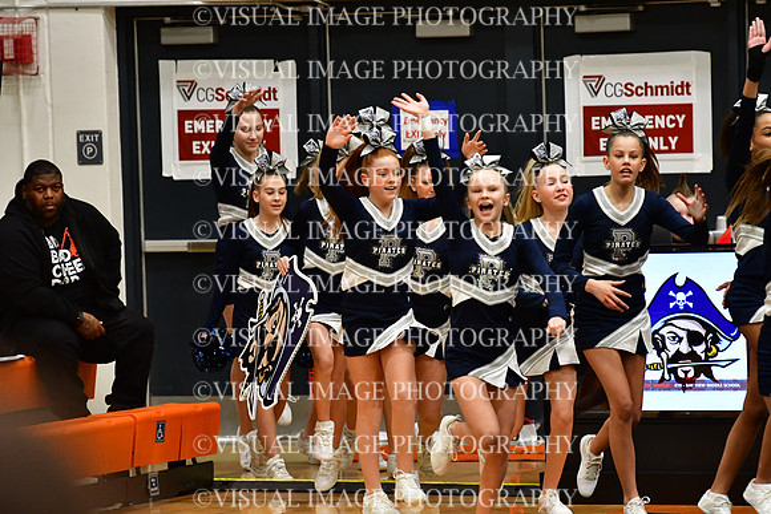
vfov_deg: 4.6
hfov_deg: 6.9
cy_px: 257
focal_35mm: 300
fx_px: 6426
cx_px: 386
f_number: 3.5
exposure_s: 1/500
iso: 4000
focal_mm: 200
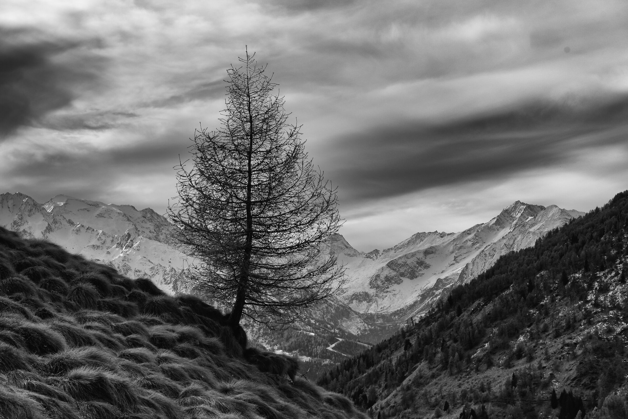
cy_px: 210
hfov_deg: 28.8
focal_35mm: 70
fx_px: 1221
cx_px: 314
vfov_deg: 19.5
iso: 500
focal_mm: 70
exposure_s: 1/2500
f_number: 8
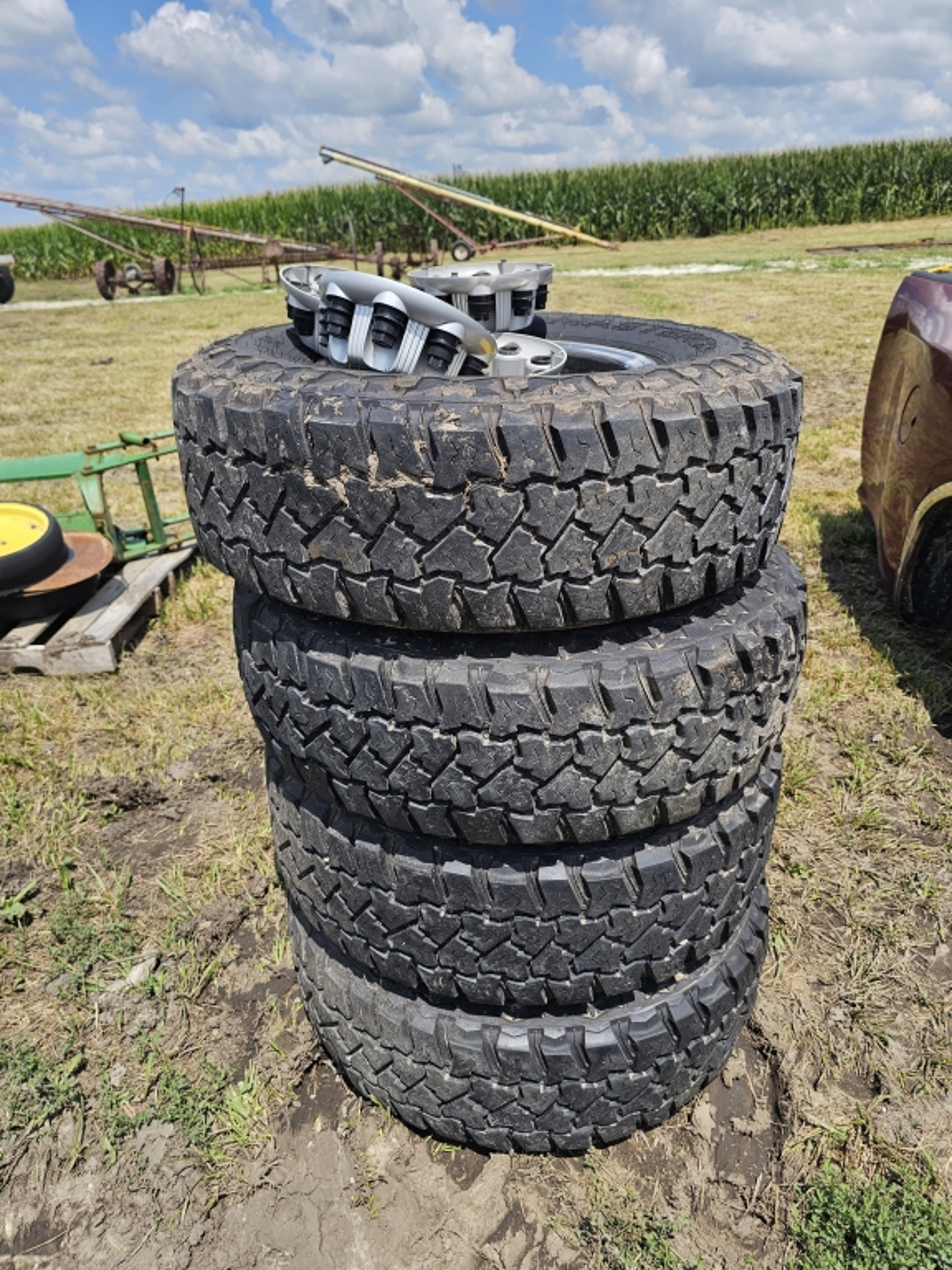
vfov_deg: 73.9
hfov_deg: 58.9
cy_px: 635
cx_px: 476
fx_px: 843
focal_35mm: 23
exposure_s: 1/629
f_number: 1.7
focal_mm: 6.3
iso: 10
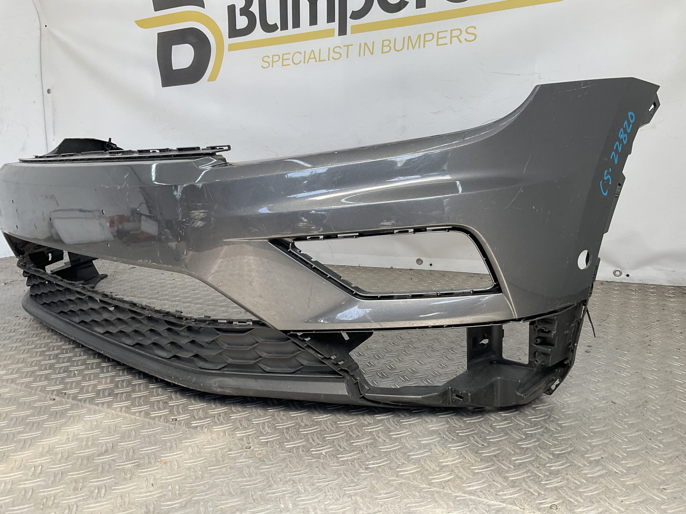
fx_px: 575
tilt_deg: -12.5
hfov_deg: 61.7
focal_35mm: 29
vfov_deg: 48.2
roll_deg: +1.8
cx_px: 343
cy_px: 257
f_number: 1.8
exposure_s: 1/223
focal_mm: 3
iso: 16
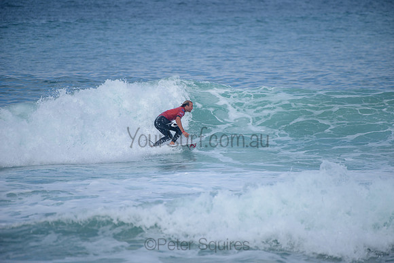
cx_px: 197
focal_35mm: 500
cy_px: 132
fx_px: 5473
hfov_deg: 4.1
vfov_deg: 2.8
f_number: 5.6
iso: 320
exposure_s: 1/2000
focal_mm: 500
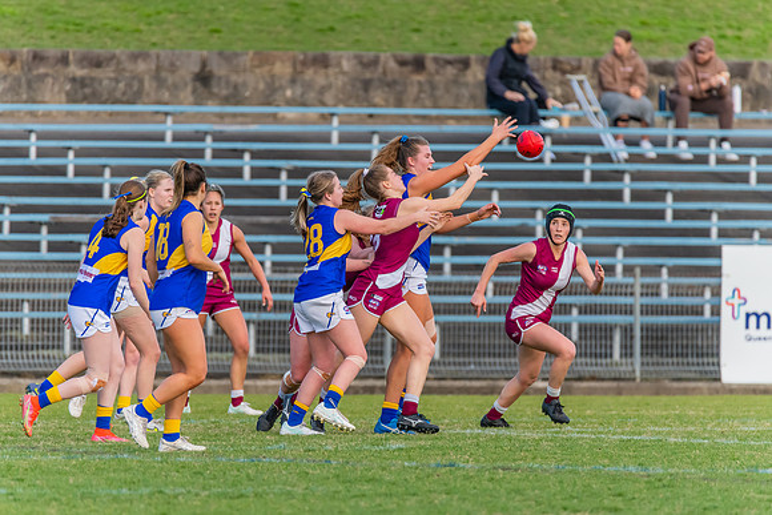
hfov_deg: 3.0
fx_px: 14940
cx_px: 389
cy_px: 272
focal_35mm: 697
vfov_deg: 2.0
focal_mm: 600
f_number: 6.3
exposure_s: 1/1600
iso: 1600
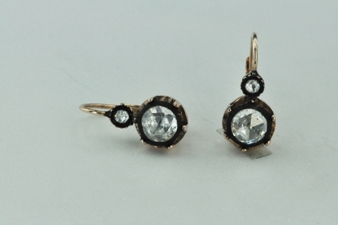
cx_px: 169
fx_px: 1478
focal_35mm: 158
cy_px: 112
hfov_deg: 13.0
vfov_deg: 8.7
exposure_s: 1/250
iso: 1600
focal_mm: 105
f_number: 25
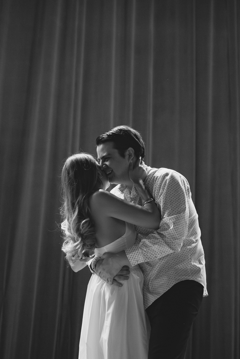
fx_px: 905
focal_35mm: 91
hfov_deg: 15.1
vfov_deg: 22.5
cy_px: 180
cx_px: 116
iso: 2500
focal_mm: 60
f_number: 3.5
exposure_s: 1/160
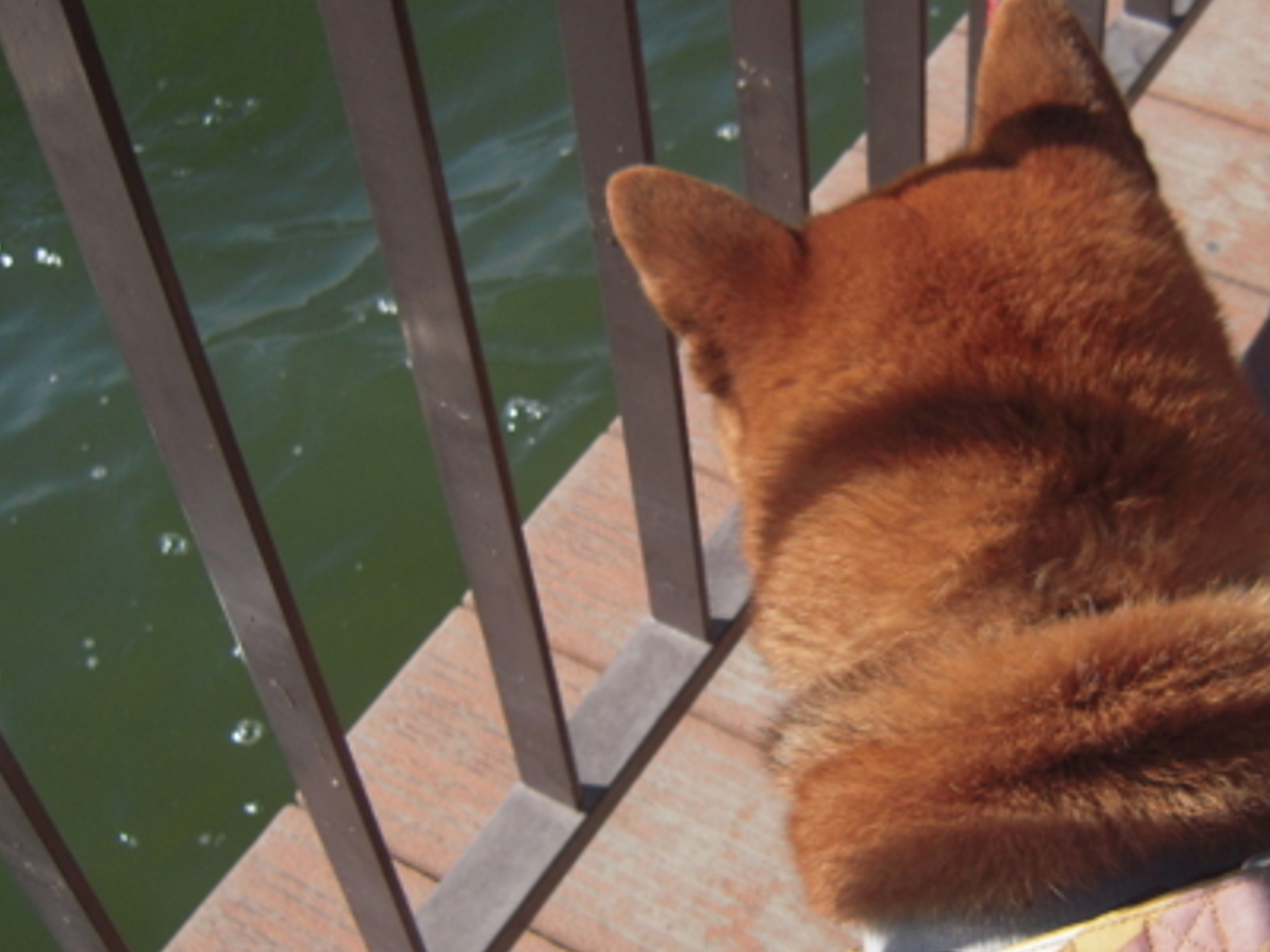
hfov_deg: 34.1
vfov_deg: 26.1
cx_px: 829
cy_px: 559
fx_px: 2055
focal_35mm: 56
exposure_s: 1/500
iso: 100
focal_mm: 5
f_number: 5.4
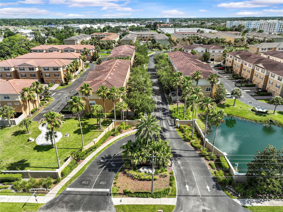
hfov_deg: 71.6
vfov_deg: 56.8
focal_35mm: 24
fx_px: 196
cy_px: 106
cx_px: 142
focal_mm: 12.29
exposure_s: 1/100
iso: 110
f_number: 2.8
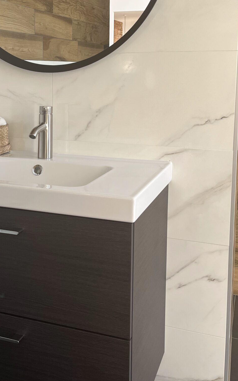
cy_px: 125
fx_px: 477
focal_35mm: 46
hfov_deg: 27.6
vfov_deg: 42.9
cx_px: 57
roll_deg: +0.5
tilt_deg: -5.9
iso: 80
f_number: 1.6
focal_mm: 5.1
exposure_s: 1/122
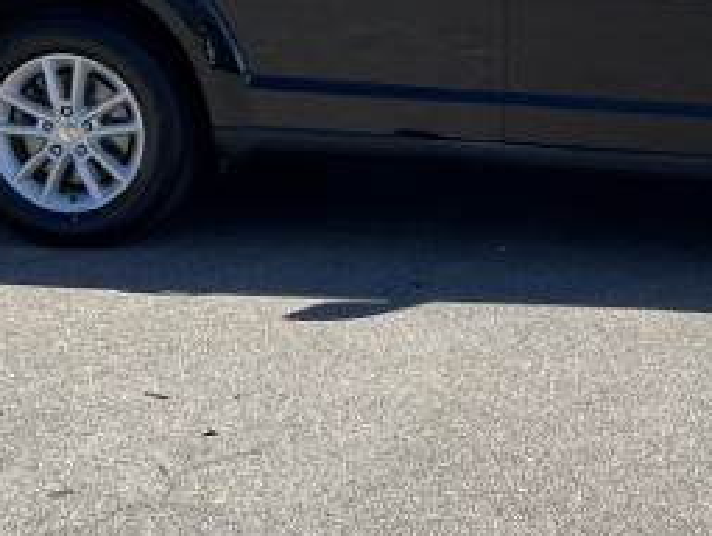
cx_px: 512
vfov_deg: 15.4
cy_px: 34
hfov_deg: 20.5
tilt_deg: -11.9
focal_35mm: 95
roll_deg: +0.1
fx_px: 1957
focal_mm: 5.7
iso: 50
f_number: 1.5
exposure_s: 1/1326
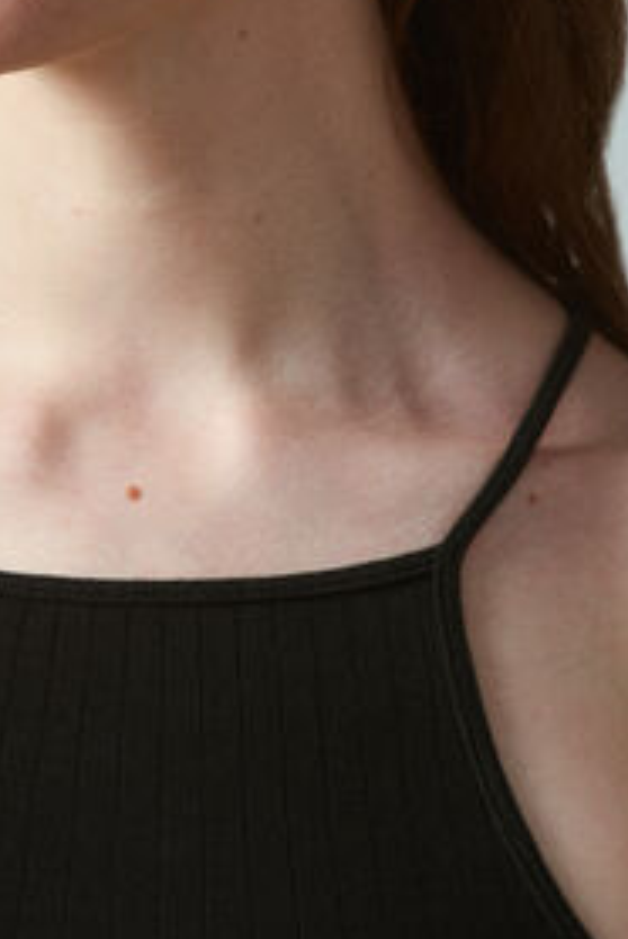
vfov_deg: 10.6
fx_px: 5037
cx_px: 162
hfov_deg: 7.1
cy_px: 125
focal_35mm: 193
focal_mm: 85
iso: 64
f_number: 6.3
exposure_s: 1/250
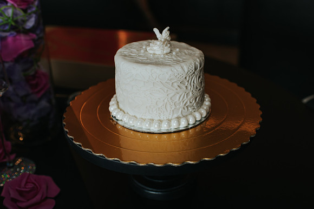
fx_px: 344
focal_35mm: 39
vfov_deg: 33.8
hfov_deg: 49.1
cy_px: 111
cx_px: 157
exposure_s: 1/200
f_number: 3.5
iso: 500
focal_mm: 35
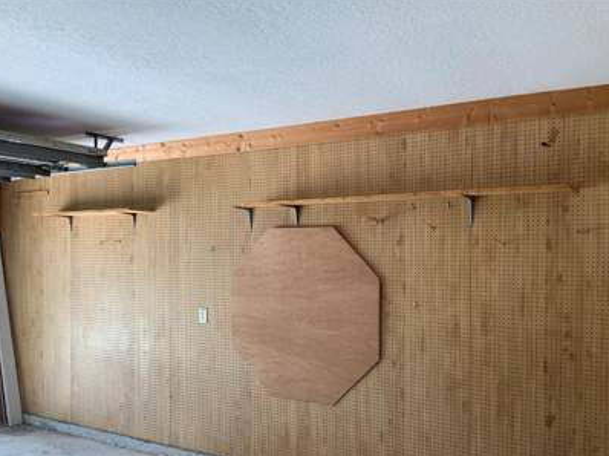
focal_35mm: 35
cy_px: 271
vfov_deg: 40.5
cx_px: 303
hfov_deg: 52.7
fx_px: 615
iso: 50
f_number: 1.8
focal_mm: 3
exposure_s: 1/120
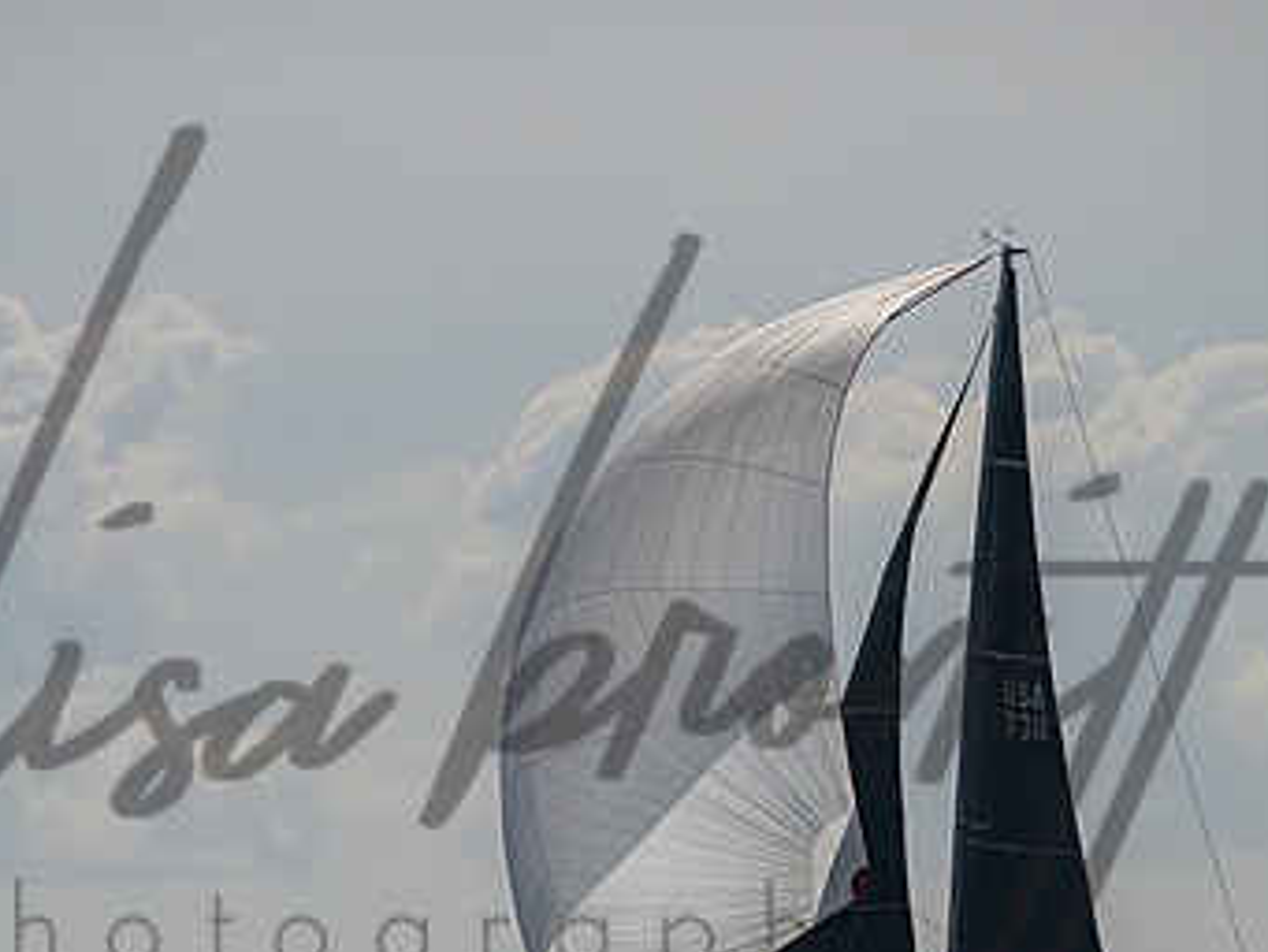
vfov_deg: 2.0
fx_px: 27483
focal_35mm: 750
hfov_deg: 2.6
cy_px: 630
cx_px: 555
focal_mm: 320
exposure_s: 1/8000
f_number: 6.3
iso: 320
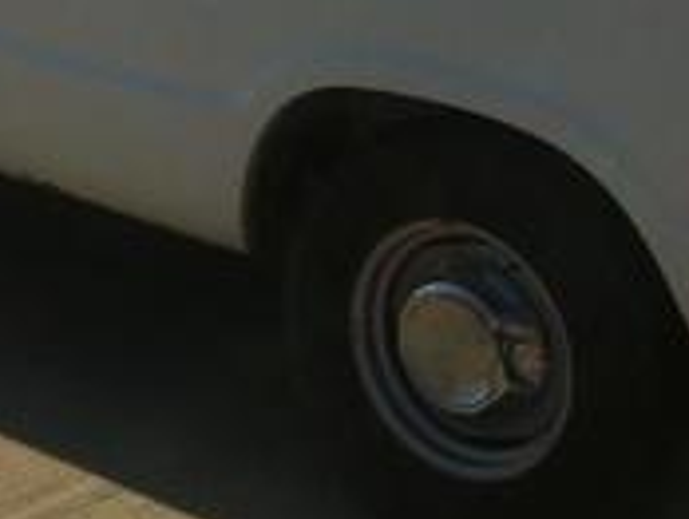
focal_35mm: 124
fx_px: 2472
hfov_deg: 15.4
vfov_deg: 11.4
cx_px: -109
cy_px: -325
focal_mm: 3.85
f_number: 2.8
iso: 80
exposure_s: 1/1676
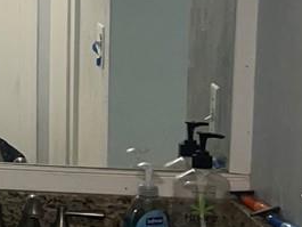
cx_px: -357
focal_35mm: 157
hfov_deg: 11.1
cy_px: 31
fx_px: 1370
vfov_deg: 9.4
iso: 125
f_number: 1.5
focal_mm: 5.7
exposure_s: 1/60
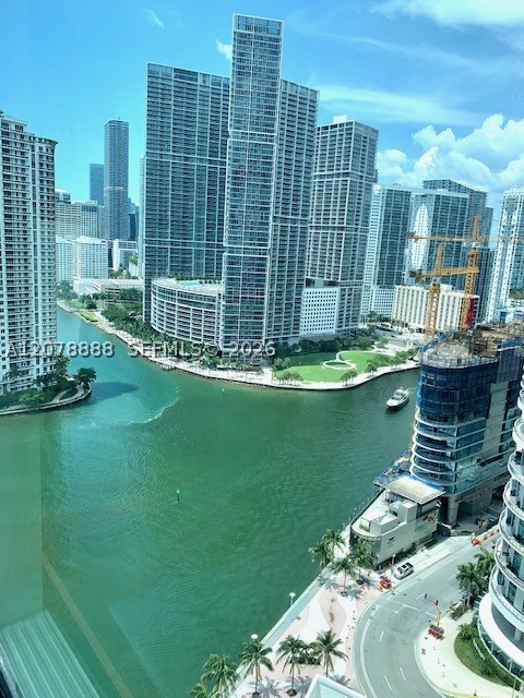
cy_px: 349
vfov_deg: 67.3
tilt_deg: -11.9
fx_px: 525
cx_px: 262
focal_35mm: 26
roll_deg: -3.1
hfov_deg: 53.1
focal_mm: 4.25
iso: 25
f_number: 1.8
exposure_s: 1/1406
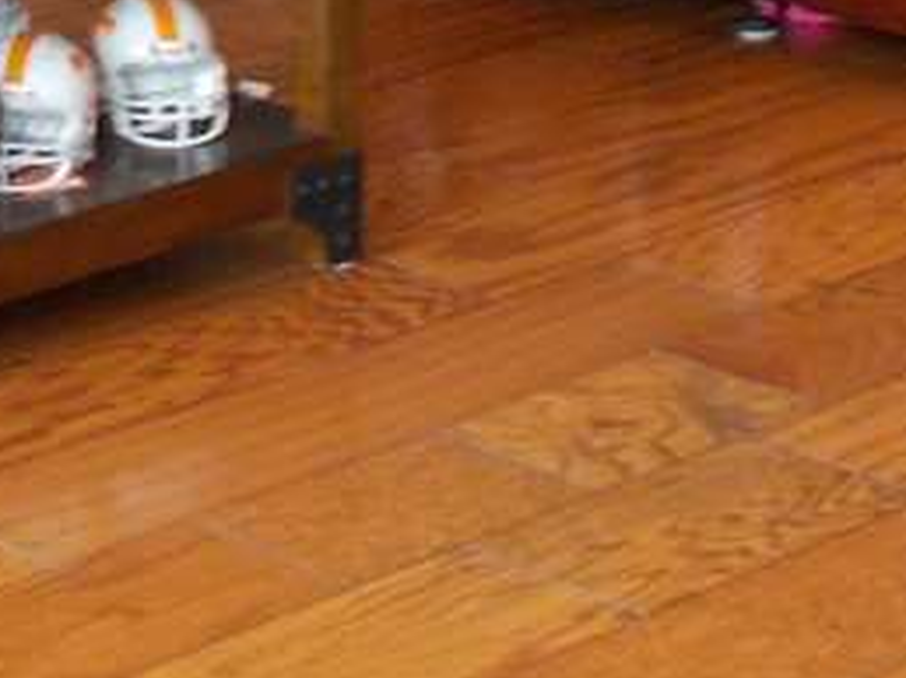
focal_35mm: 169
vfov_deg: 8.4
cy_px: -583
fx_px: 4419
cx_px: -249
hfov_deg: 11.4
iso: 220
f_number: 3.6
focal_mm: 6
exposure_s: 1/25
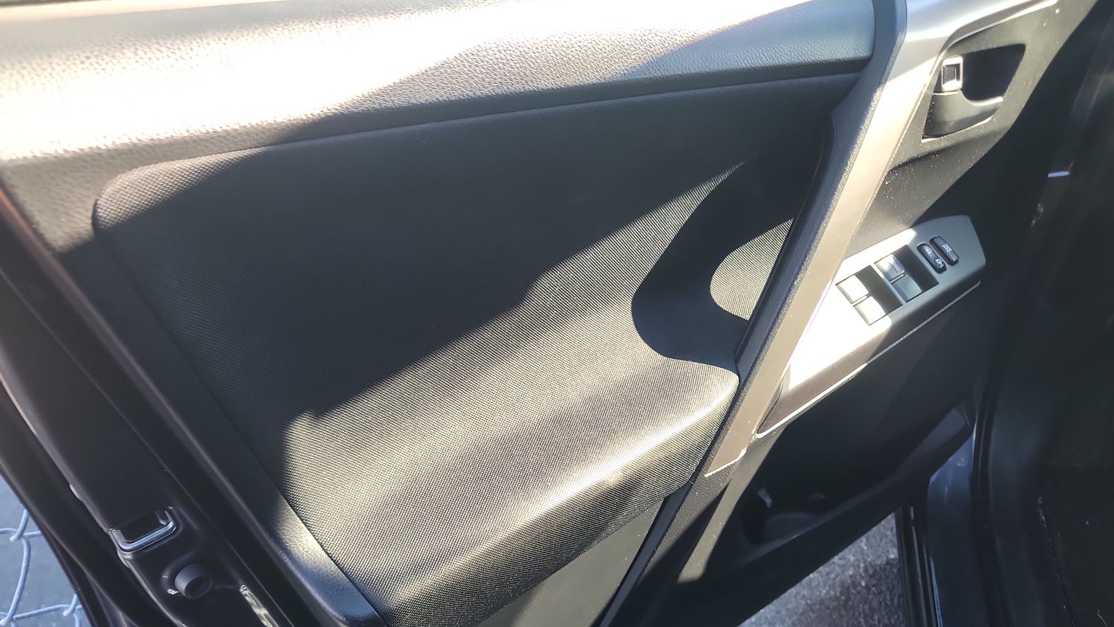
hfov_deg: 69.8
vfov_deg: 42.5
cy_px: 399
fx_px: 798
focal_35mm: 27
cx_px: 549
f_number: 1.8
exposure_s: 1/59
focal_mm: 6.7
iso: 63
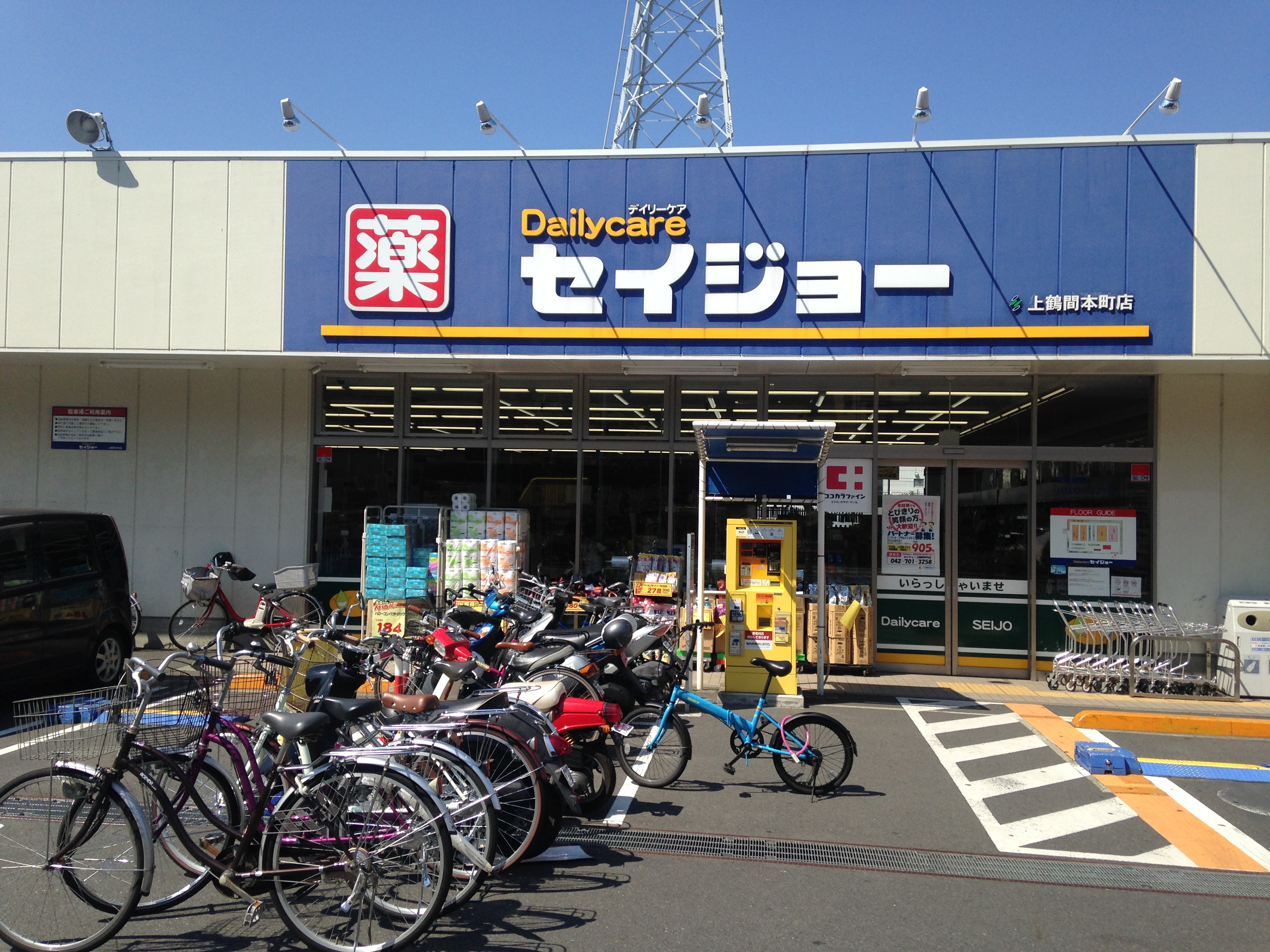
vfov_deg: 42.9
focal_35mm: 33
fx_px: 1211
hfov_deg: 55.4
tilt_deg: +0.1
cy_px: 476
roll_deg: -0.4
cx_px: 635
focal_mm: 4.12
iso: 50
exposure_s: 1/1595
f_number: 2.4
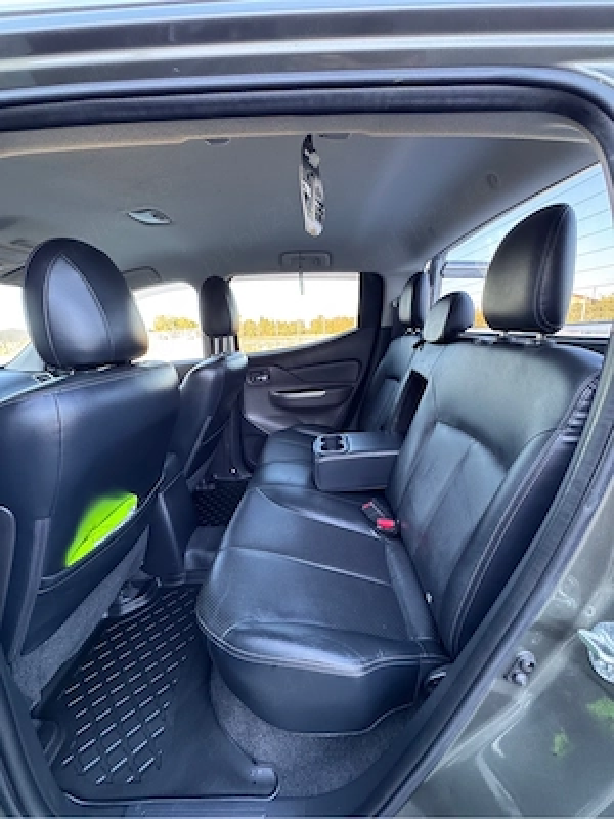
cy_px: 410
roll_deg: +2.1
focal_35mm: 14
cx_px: 307
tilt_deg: -13.0
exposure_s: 1/60
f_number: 2.2
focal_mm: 2.22
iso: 400
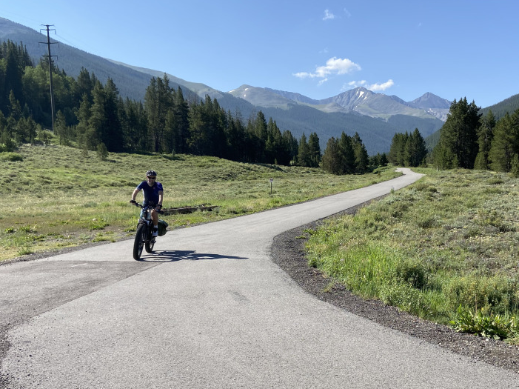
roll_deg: +1.2
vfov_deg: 37.6
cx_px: 317
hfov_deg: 48.6
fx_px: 569
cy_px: 222
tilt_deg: -5.0
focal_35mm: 38
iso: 32
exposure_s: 1/2268
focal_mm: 4.25
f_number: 1.8
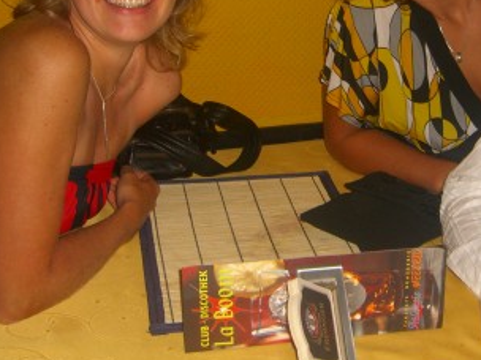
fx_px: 1042
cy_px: 79
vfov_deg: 19.5
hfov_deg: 25.8
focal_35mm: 75
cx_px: 340
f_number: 2.8
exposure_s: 1/60
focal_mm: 7.9
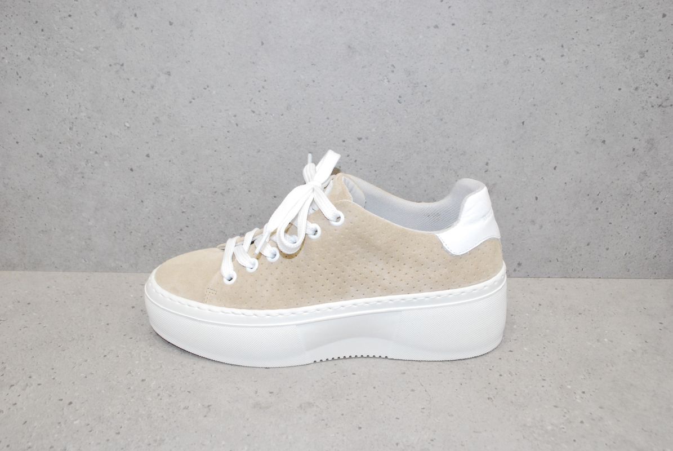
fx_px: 618
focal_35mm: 33
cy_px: 226
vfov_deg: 40.1
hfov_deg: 57.2
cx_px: 336
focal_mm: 22
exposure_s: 1/200
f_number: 9
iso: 1600
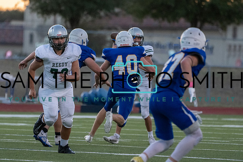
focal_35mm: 593
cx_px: 118
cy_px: 77
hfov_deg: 3.5
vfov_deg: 2.3
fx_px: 3999
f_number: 5.6
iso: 5000
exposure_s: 1/1250
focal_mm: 400
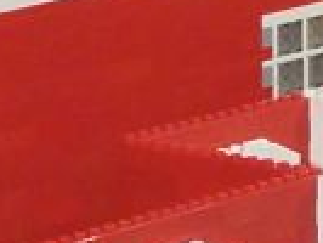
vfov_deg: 3.0
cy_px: 238
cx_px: 53
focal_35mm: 491
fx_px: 4586
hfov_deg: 4.0
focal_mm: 10.7
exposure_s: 1/3
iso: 80
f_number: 3.2
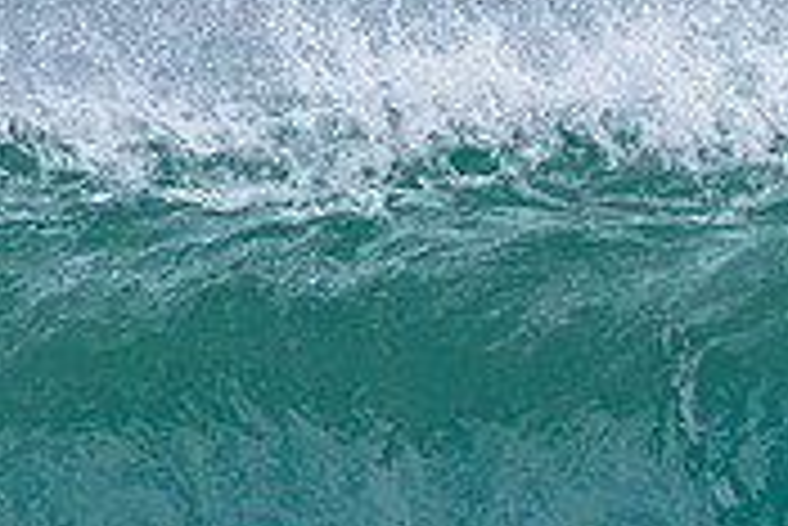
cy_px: 697
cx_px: 757
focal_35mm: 2029
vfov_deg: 0.7
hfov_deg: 1.0
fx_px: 44448
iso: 250
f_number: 5.6
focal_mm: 500
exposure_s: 1/2000
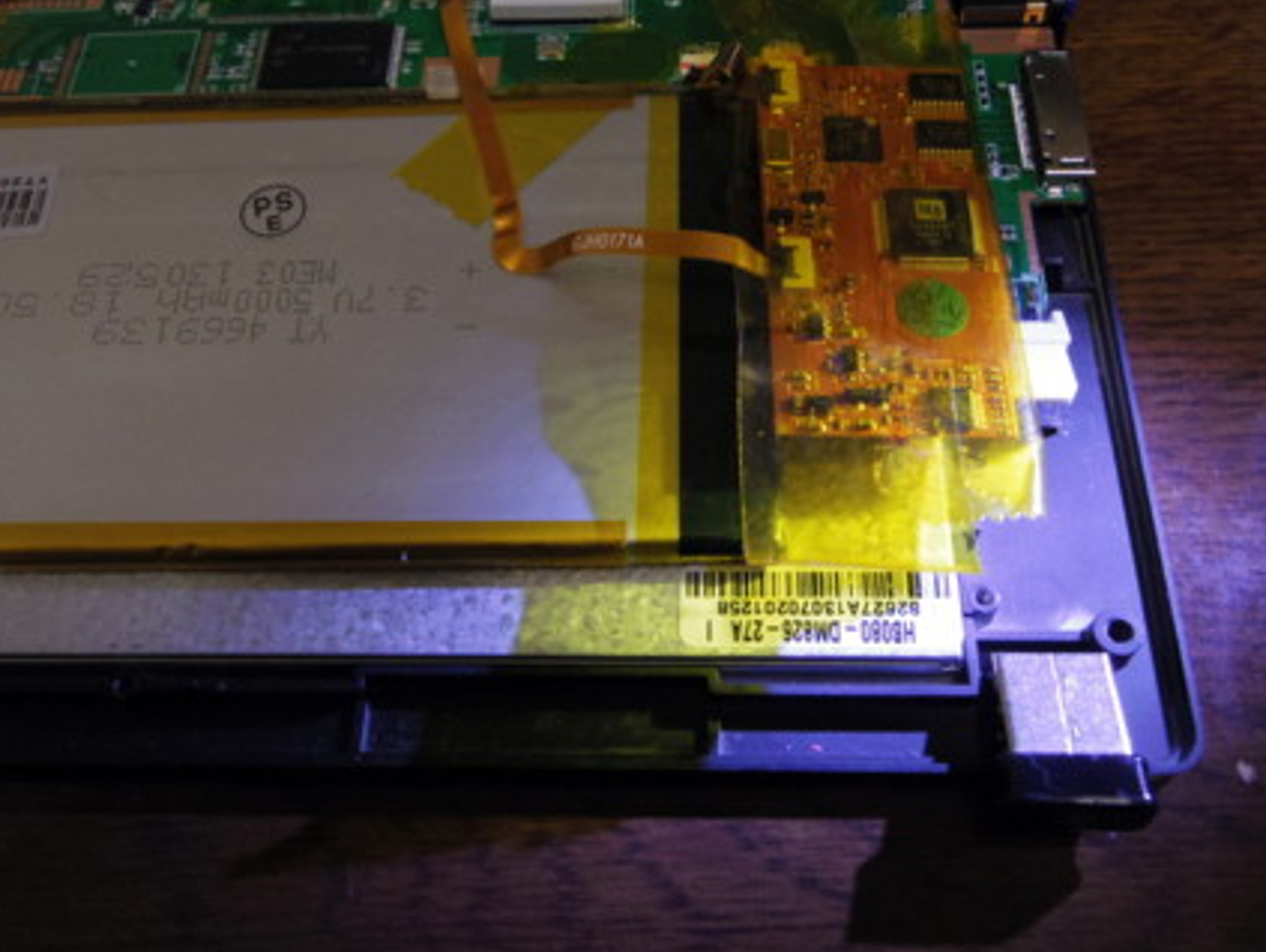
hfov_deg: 55.3
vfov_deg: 43.0
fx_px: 1208
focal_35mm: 33
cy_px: 467
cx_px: 632
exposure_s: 1/50
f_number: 3.2
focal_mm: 6.7
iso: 1250
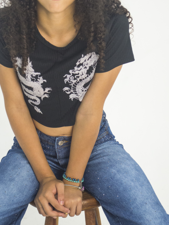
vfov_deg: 19.2
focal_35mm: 102
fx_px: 664
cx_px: 64
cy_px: 81
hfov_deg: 14.5
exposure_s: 1/80
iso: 3200
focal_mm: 46
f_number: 5.3
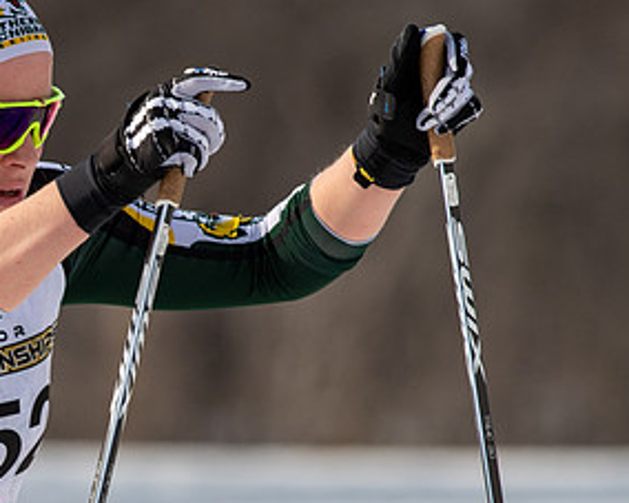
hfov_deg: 1.9
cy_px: 370
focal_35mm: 1003
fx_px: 18665
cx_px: -44
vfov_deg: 1.5
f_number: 6.3
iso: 400
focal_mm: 300
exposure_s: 1/2000
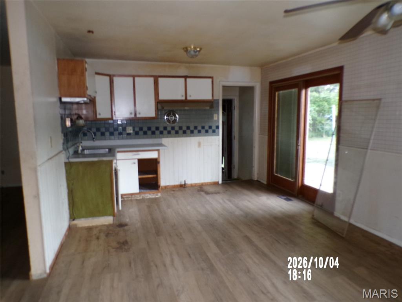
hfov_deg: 71.6
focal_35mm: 24
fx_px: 279
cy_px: 151
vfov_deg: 56.8
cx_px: 201
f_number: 3
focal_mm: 4.3
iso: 373
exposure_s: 1/17
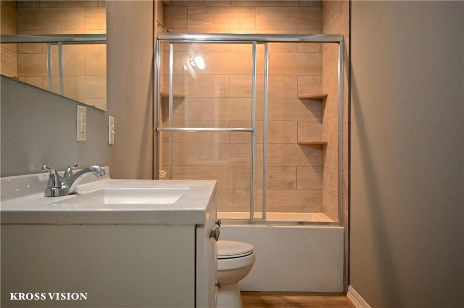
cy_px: 154
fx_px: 406
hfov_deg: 59.5
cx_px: 232
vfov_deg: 41.6
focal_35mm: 32
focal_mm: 31.5
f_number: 4.8
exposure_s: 1/50
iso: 400
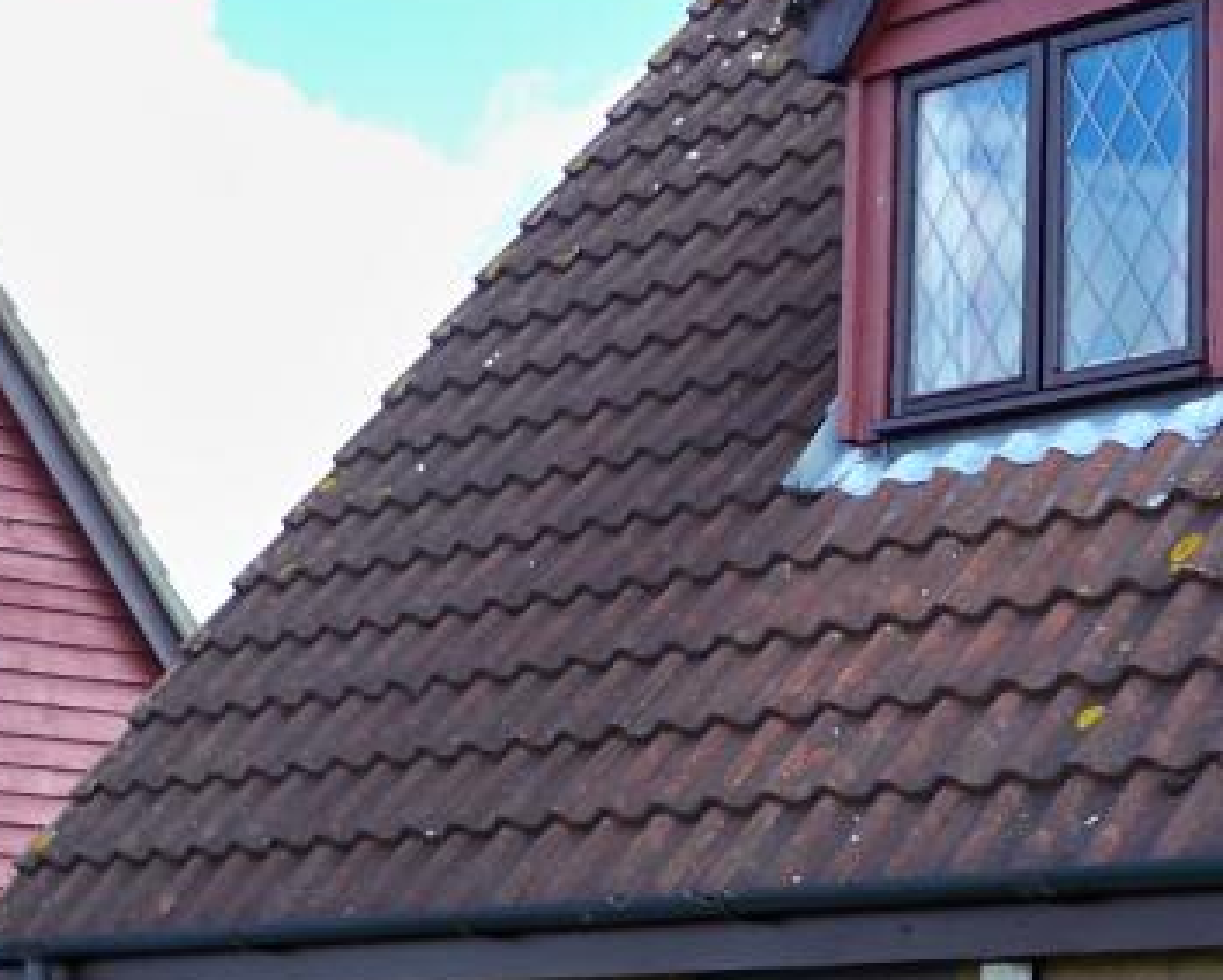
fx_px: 3586
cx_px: 1334
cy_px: 779
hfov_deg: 18.6
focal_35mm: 99
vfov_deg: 15.5
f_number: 3.1
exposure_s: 1/250
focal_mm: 6.3
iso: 100
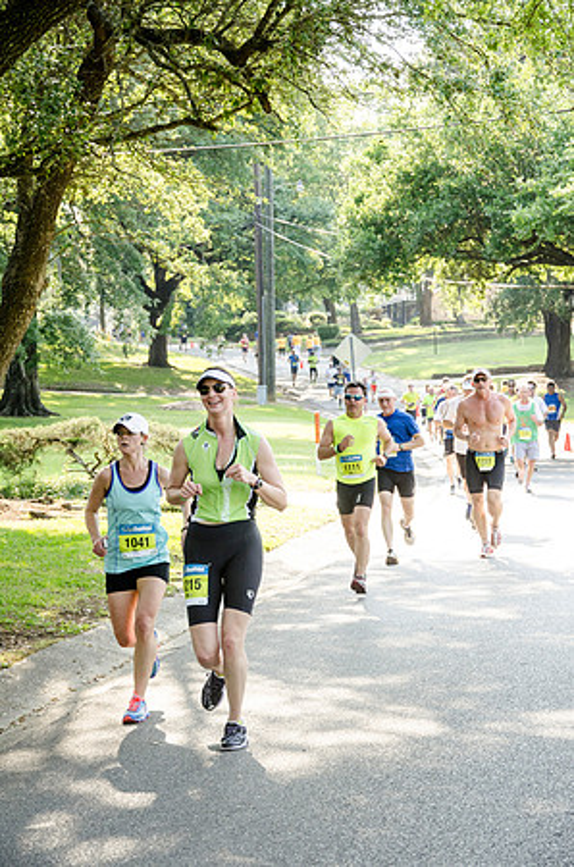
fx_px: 2379
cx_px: 287
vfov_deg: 20.7
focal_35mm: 99
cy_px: 434
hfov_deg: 13.8
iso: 800
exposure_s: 1/400
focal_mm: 66
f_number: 5.3
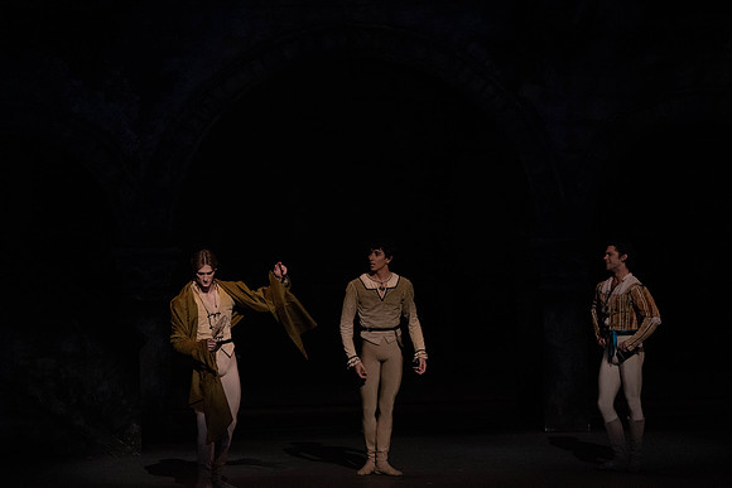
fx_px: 5145
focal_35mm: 253
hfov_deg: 8.1
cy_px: 244
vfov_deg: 5.4
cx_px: 366
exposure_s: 1/250
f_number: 5.6
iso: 8000
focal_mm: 253
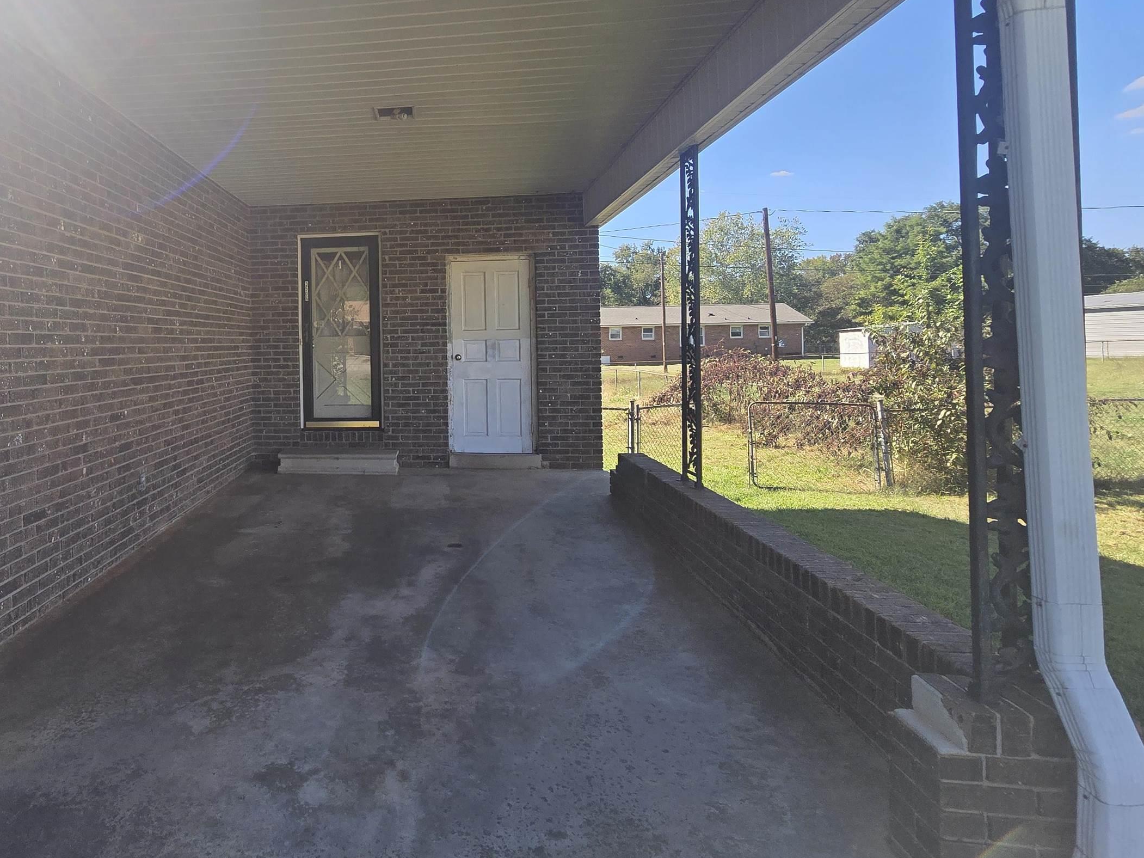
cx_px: 348
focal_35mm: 19
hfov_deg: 80.7
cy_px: 352
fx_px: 628
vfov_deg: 68.1
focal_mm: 2.2
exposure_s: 1/1073
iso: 50
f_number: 2.2
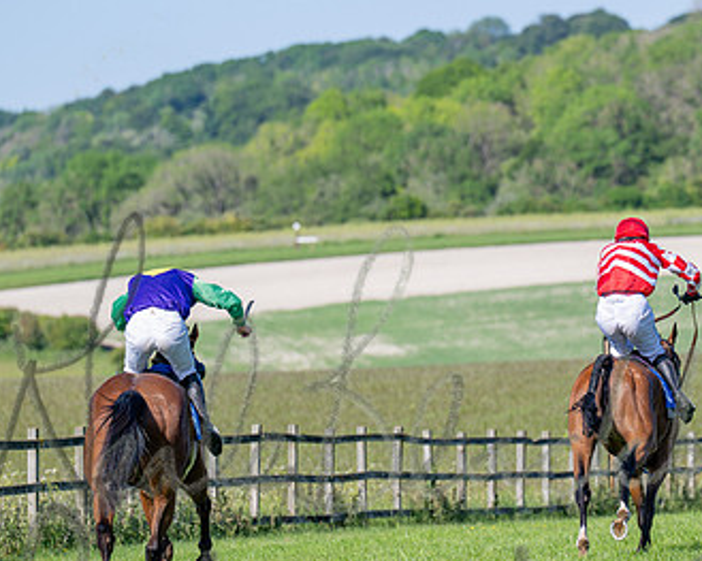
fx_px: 7415
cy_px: 373
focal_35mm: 357
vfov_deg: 4.3
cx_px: 532
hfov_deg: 5.4
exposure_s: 1/1600
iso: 200
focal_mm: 185
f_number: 4
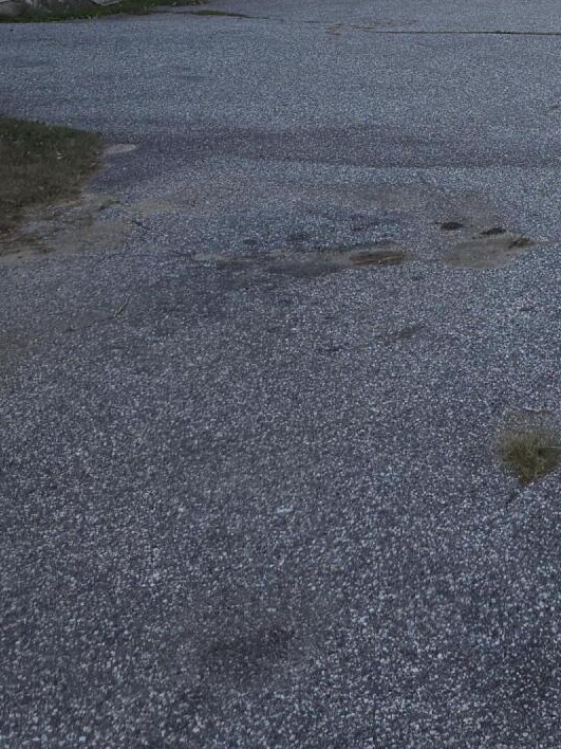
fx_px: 1405
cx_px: 586
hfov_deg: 21.6
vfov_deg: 27.8
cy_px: -28
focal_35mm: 65
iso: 25
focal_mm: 5.4
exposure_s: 1/471
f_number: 1.8
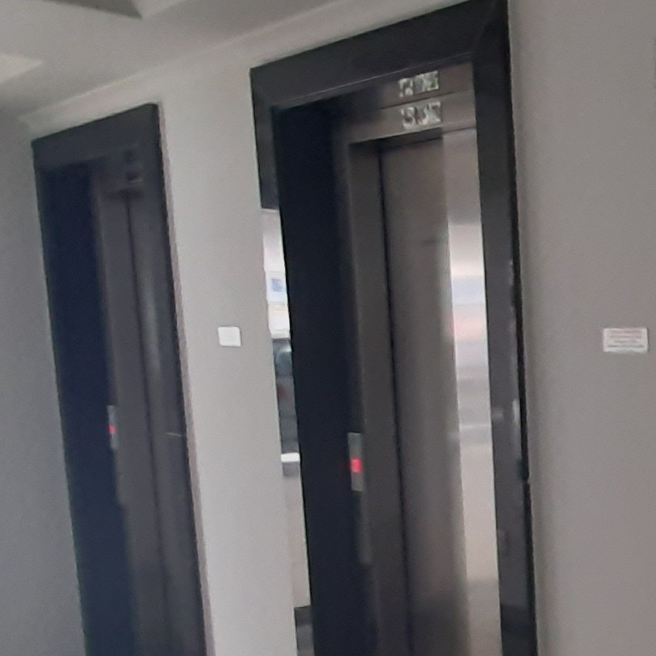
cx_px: 856
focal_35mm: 45
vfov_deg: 36.8
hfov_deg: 29.9
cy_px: 474
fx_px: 965
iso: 200
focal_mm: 1.42
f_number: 2.2
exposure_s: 1/40
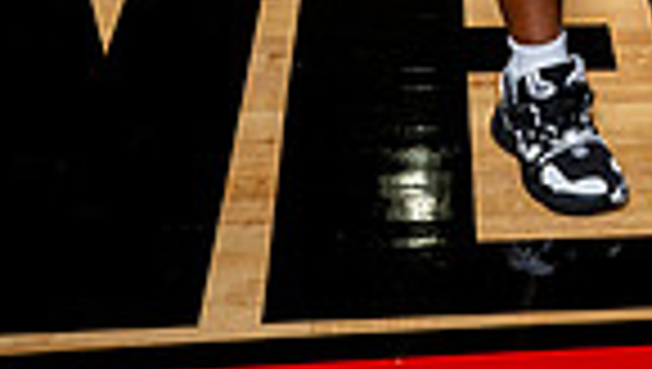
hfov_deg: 19.5
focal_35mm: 107
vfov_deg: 10.1
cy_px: -490
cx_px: 616
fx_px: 1852
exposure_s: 1/250
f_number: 6.3
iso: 320
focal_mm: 33
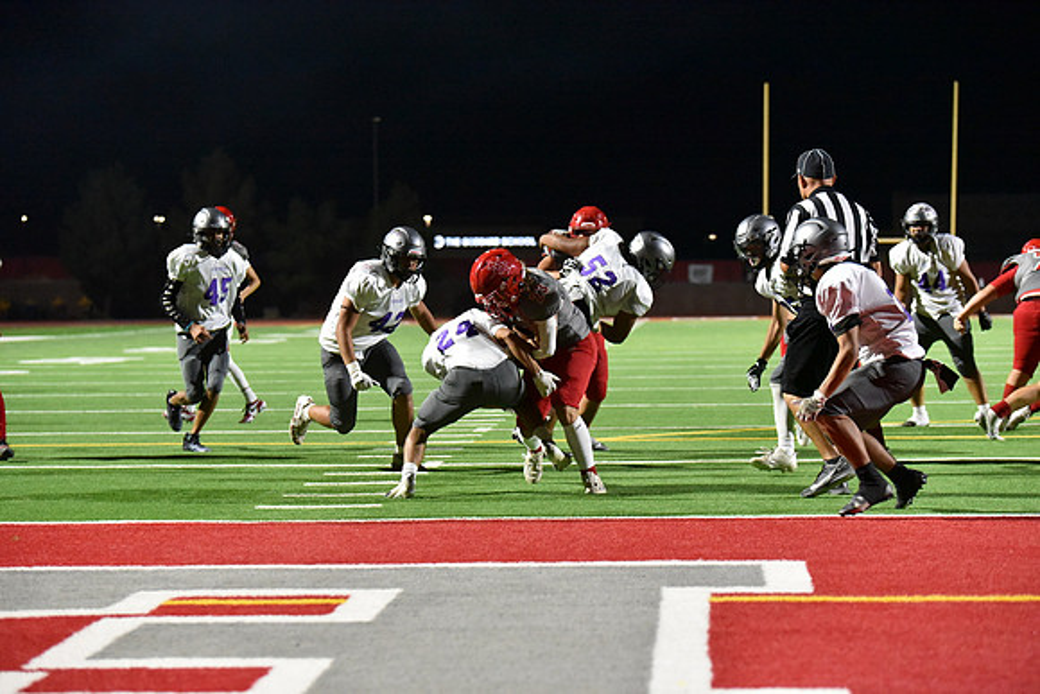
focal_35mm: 105
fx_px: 3034
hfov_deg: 19.5
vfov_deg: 13.0
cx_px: 520
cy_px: 347
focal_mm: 105
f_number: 2.8
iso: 12800
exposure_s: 1/1000
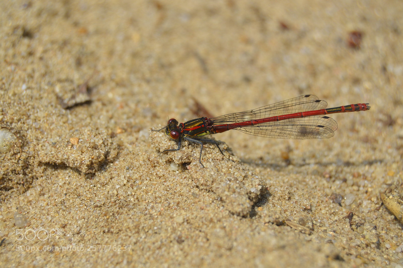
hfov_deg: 24.6
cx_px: 202
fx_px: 923
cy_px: 134
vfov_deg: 16.5
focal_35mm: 82
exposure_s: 1/250
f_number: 8
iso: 100
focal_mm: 55
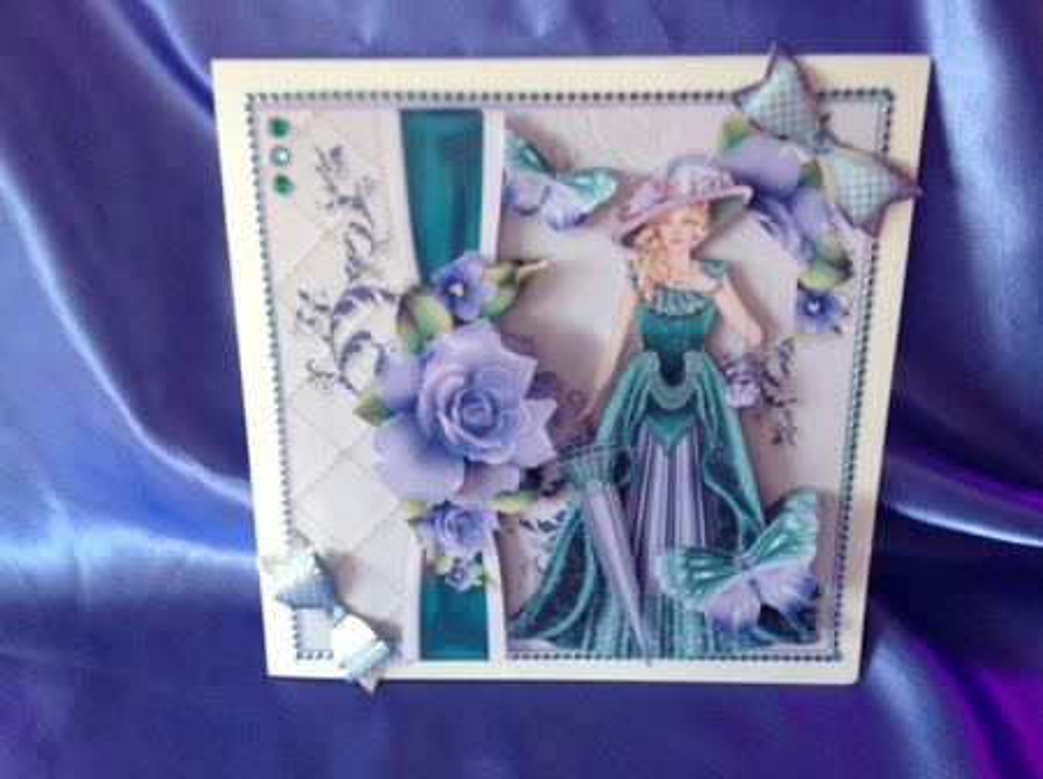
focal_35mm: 35
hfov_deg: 52.7
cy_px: 390
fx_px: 1053
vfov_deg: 40.6
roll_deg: +2.4
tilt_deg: -44.9
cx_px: 522
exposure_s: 1/15
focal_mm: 4.28
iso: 125
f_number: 2.4
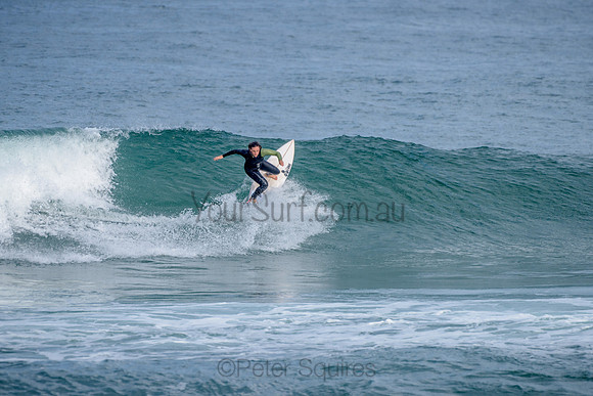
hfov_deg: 3.4
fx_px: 10084
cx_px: 296
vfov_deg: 2.2
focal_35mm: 612
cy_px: 198
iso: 200
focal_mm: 500
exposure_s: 1/1250
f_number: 5.6
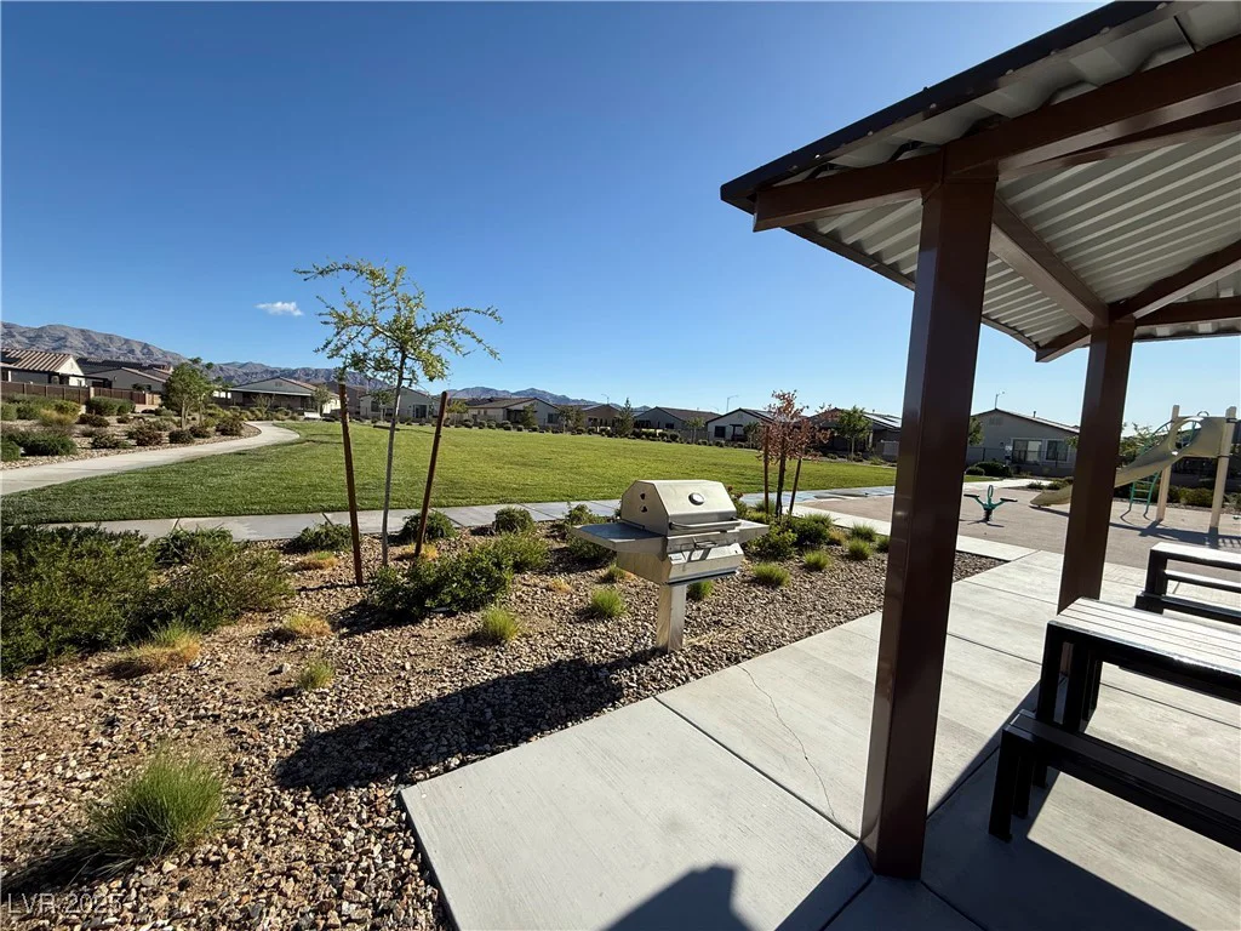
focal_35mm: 14
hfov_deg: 102.1
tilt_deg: -3.8
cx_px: 620
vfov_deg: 85.7
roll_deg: -3.4
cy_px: 466
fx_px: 502
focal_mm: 2.22
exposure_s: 1/2410
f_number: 2.2
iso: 50
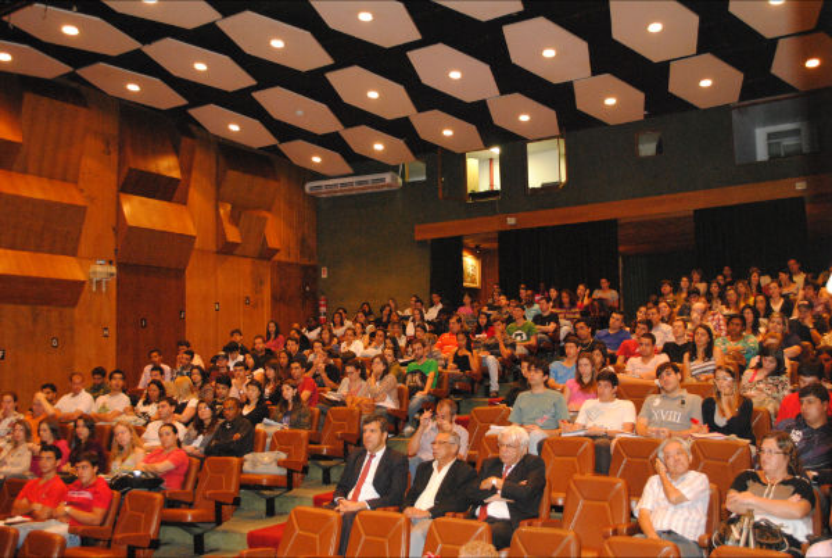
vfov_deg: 37.0
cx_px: 416
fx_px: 833
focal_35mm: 36
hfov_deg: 53.1
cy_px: 279
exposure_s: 1/20
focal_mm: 24
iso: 1600
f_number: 4
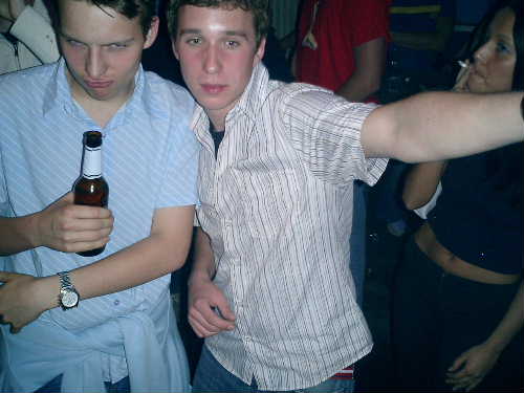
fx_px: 545
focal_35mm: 36
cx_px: 262
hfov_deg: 51.4
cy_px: 196
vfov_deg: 39.7
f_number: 3.2
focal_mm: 7.5
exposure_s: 1/30
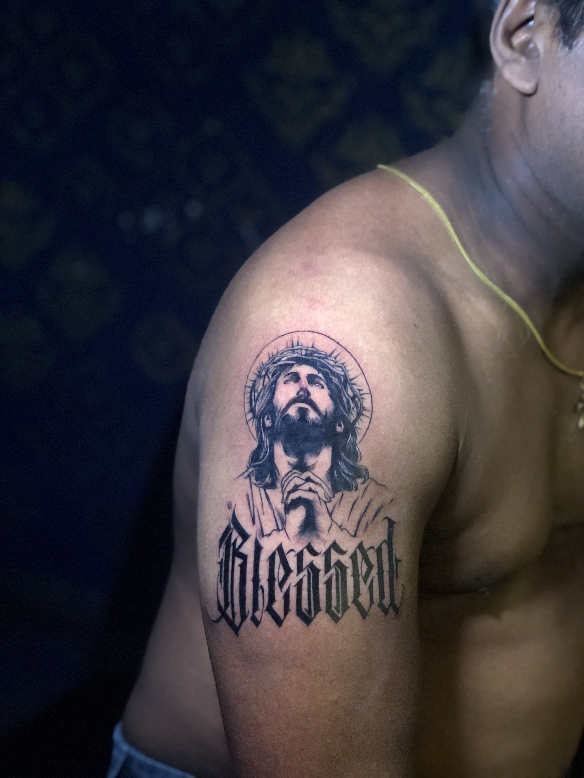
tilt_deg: -14.4
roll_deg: -4.3
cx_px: 292
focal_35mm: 52
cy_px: 389
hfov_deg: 28.0
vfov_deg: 36.8
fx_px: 1170
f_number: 2.4
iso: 250
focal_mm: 6
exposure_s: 1/8
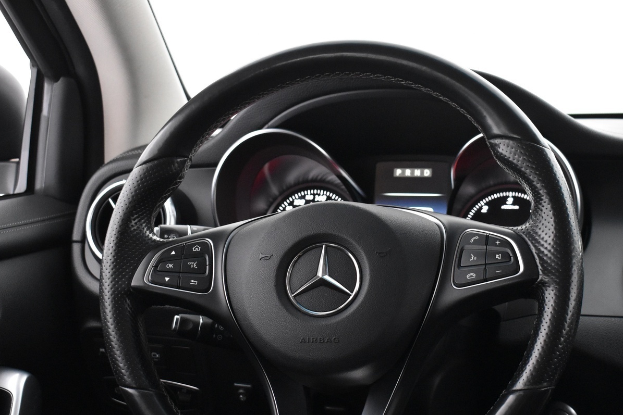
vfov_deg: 22.2
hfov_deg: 32.9
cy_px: 273
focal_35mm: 61
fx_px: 1056
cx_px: 326
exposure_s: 1/25
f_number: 4.2
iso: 3200
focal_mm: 30
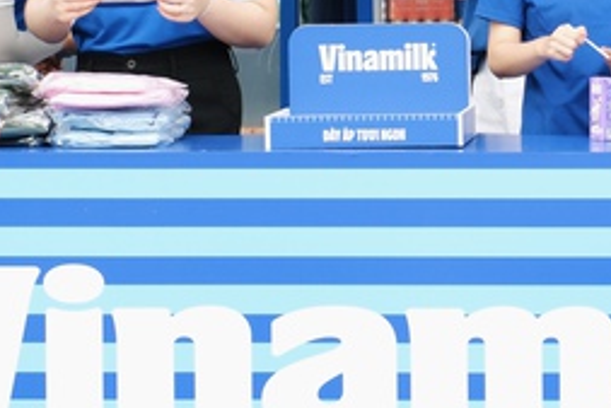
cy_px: 4
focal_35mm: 146
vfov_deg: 9.4
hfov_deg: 13.8
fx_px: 2479
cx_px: 659
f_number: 5.6
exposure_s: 1/125
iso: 400
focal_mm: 35
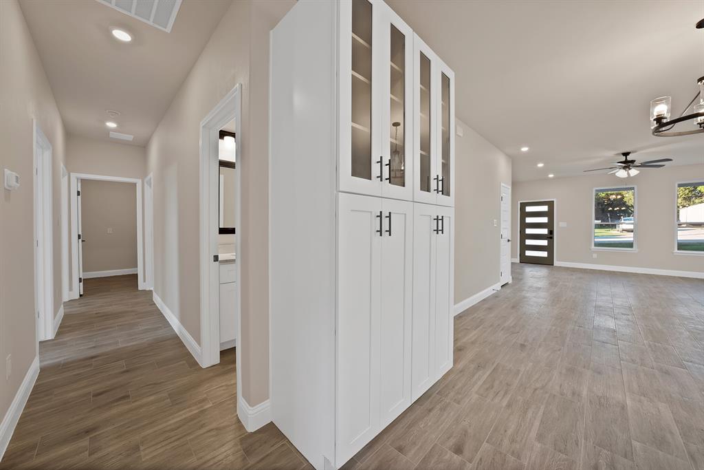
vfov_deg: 90.0
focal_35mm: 12
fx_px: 235
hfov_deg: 112.6
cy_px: 235
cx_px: 352
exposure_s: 1/4
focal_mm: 12
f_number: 9
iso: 640
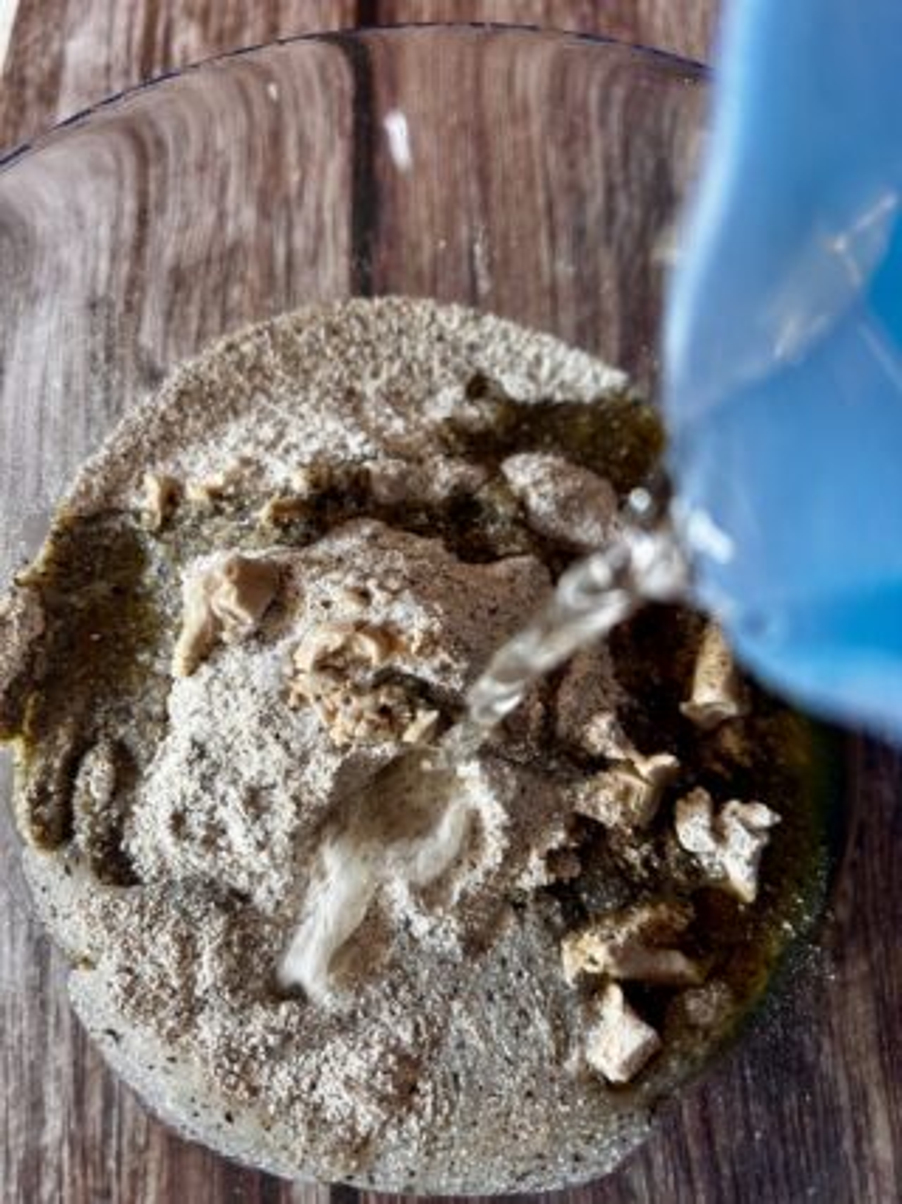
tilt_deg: -70.5
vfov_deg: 67.3
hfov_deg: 53.0
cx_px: 451
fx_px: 904
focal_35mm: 26
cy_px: 602
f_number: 1.5
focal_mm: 5.7
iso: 125
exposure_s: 1/121
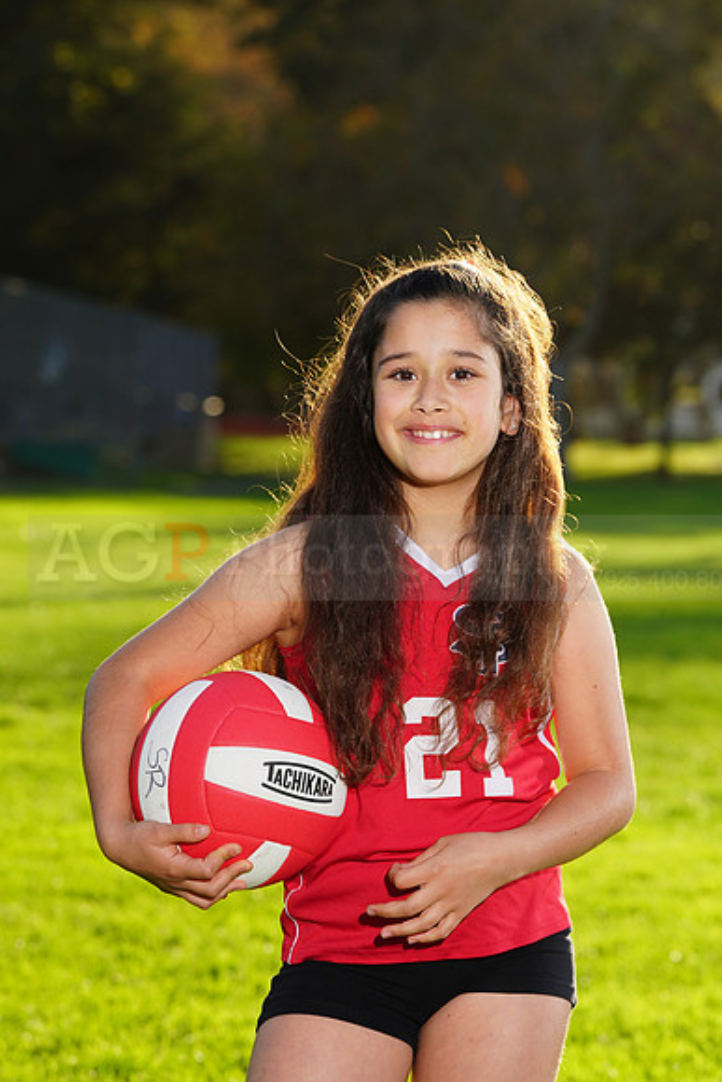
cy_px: 541
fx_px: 5712
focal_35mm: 190
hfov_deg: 7.2
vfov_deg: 10.8
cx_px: 361
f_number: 10
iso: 200
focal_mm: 190
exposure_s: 1/250
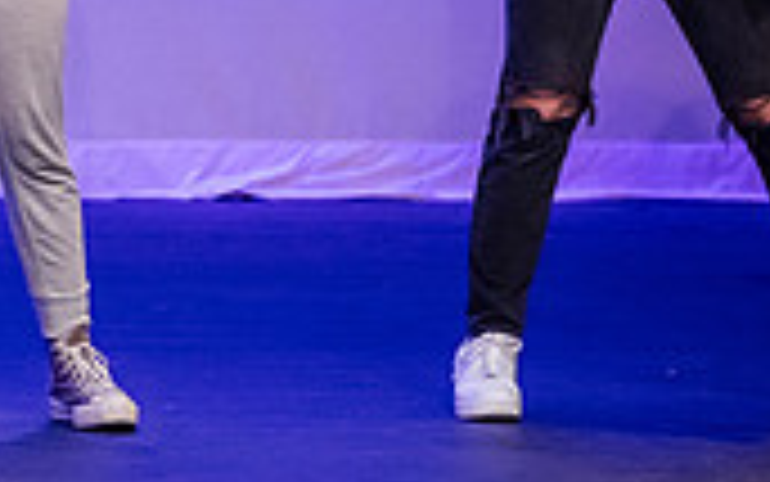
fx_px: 13813
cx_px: -41
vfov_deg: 2.0
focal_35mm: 658
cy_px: -331
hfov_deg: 3.2
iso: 4000
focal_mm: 190
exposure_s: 1/320
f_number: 3.5
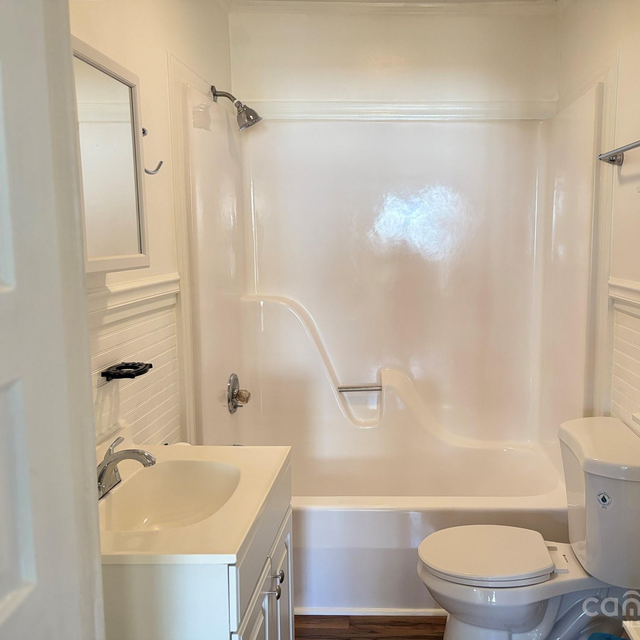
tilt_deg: -7.2
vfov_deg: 52.5
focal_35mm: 31
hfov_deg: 52.1
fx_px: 648
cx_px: 389
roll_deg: -0.1
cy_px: 320
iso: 250
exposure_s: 1/60
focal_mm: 5.96
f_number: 1.6
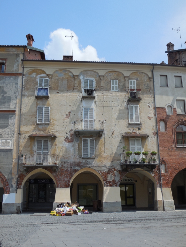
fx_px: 287
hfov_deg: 36.0
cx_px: 93
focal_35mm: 40
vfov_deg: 46.8
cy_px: 124
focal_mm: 7.1
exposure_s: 1/1600
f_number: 3.6
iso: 125
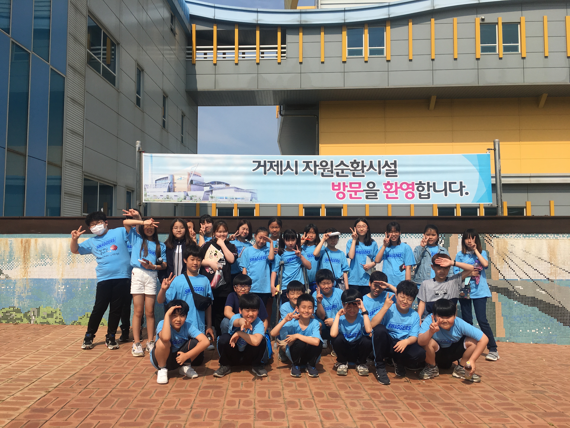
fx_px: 478
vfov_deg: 48.2
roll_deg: +0.2
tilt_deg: +4.5
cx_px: 285
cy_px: 214
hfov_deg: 61.7
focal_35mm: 29
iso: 25
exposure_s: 1/2564
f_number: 2.2
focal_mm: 4.15
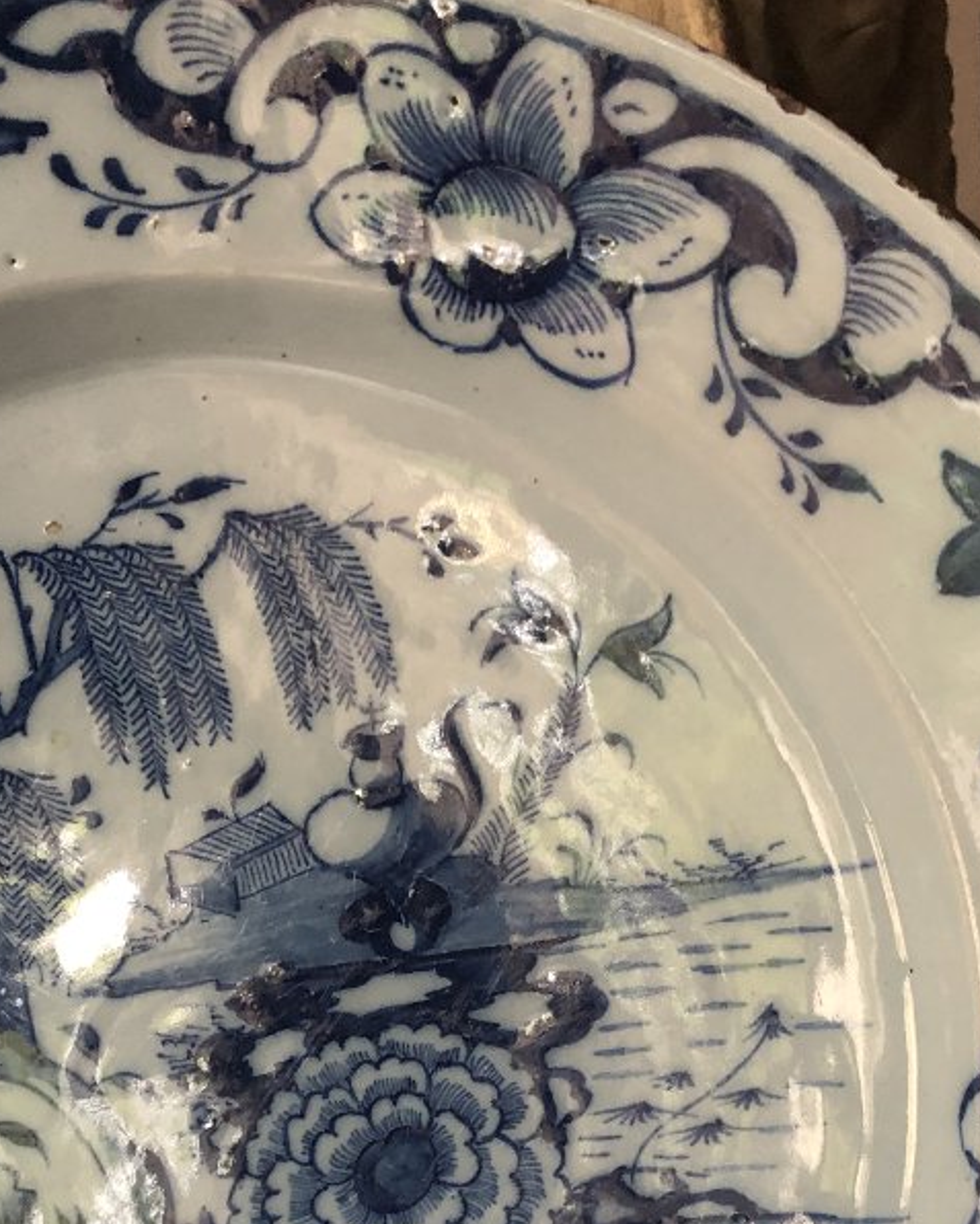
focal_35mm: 55
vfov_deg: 32.9
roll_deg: +2.9
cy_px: 1031
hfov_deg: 27.6
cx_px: 581
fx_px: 1994
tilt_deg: -5.7
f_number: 1.8
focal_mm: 4
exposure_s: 1/15
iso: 80
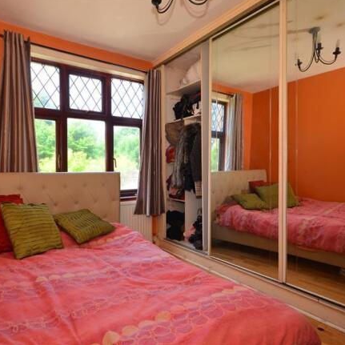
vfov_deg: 68.8
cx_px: 151
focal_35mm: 22
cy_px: 171
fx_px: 252
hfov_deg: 68.6
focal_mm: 11.5
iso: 200
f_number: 7.1
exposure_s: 1/30
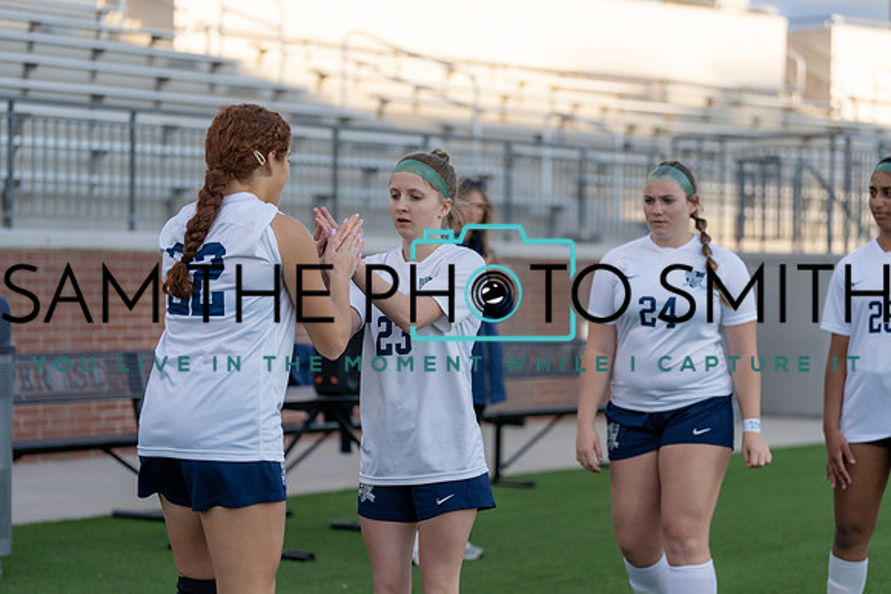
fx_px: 2500
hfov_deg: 20.2
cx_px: 446
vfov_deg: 13.6
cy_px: 297
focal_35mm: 101
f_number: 2.8
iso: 1000
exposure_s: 1/6400
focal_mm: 101
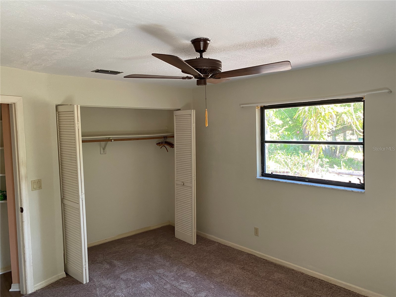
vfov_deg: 53.1
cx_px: 198
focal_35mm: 26
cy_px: 148
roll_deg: +0.7
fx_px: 297
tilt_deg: -5.0
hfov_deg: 67.3
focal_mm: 4.25
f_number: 1.8
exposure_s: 1/69
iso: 125
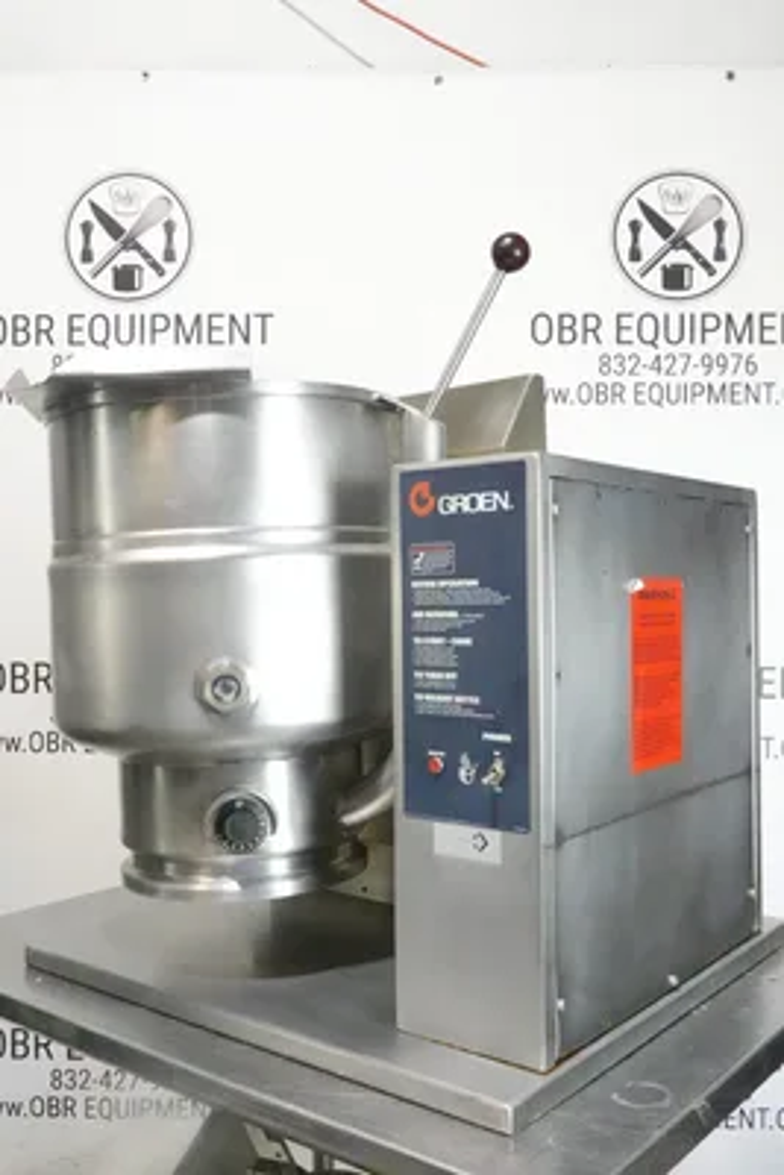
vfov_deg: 55.8
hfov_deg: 38.9
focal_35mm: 34
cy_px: 588
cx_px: 392
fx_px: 1110
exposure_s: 1/40
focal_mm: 12.76
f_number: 9
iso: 6400
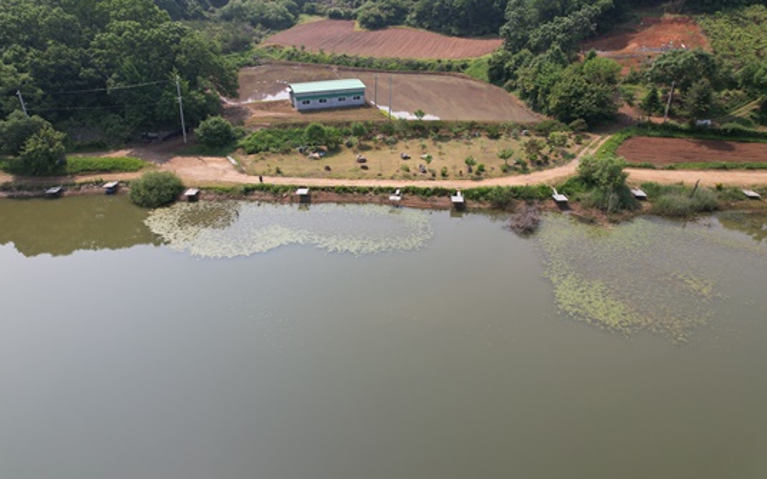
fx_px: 481
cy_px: 225
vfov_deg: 53.0
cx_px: 382
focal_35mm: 23
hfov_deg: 77.2
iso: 100
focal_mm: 8.38
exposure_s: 1/40
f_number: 2.8
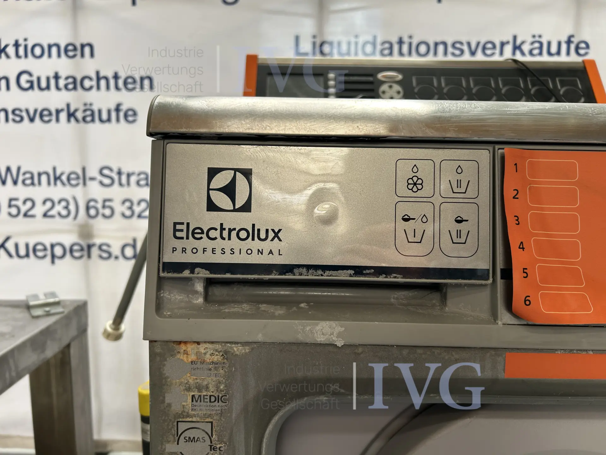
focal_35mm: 26
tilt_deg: -7.6
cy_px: 228
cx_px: 303
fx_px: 455
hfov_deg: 67.3
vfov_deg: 53.1
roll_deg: +0.0
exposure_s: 1/121
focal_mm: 5.7
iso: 50
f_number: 1.5
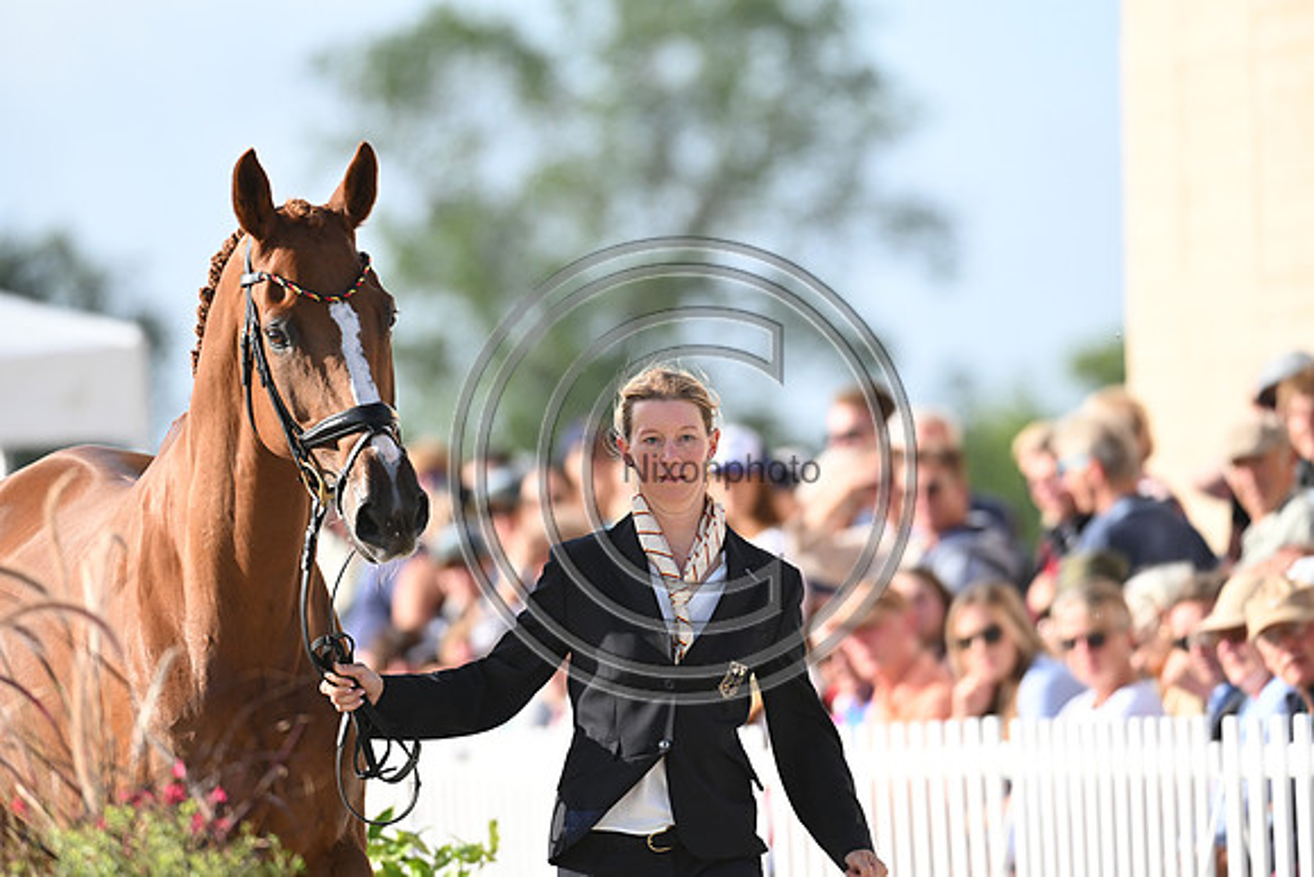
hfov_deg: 5.2
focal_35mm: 400
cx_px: 657
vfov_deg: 3.4
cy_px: 438
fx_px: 14603
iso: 800
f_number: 5
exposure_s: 1/1600
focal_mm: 400
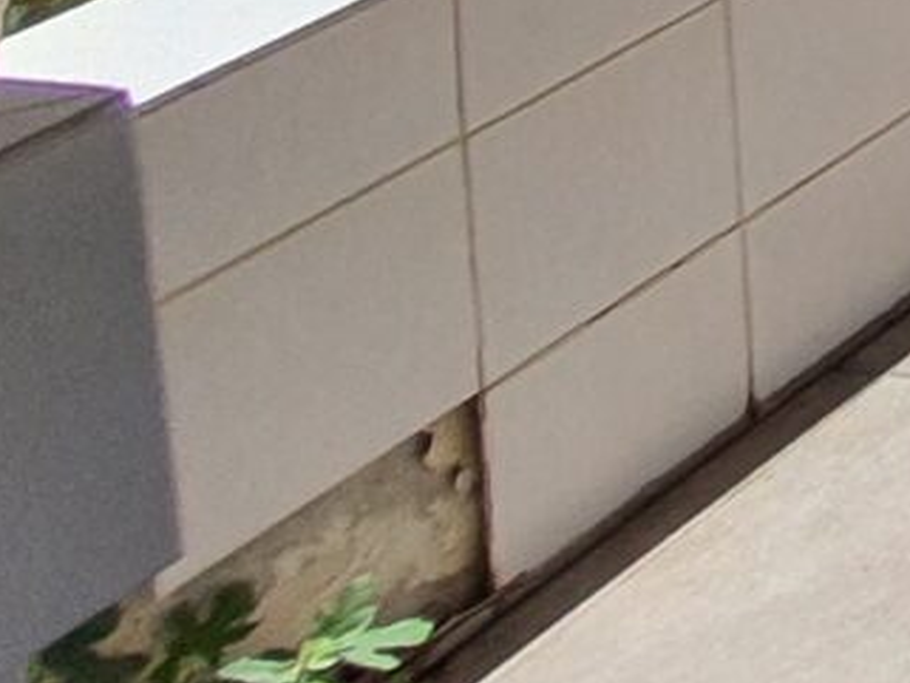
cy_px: -1151
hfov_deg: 11.7
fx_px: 2183
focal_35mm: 83
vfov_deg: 12.2
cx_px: 2704
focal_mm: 1.8
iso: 50
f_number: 2.2
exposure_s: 1/1104
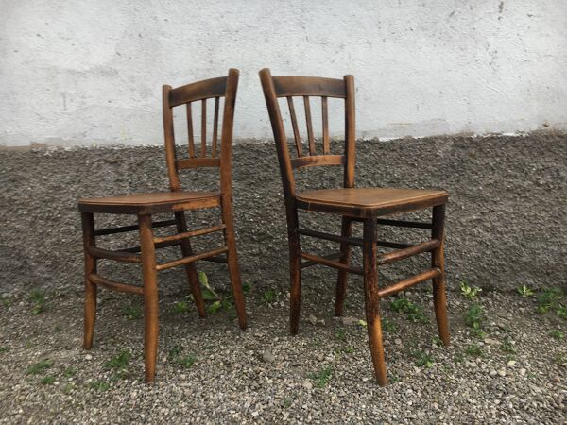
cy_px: 212
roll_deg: +0.1
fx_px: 475
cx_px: 284
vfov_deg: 48.2
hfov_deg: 61.7
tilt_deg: -8.5
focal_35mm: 29
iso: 25
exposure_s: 1/107
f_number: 2.2
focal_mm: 4.15
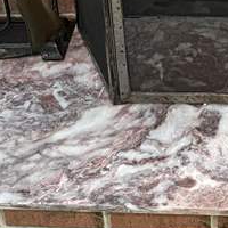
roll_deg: +1.1
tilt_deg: -22.0
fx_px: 760
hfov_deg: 16.5
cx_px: 260
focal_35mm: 102
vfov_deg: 15.1
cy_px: -161
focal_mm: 6.76
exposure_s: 1/60
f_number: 1.78
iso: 640
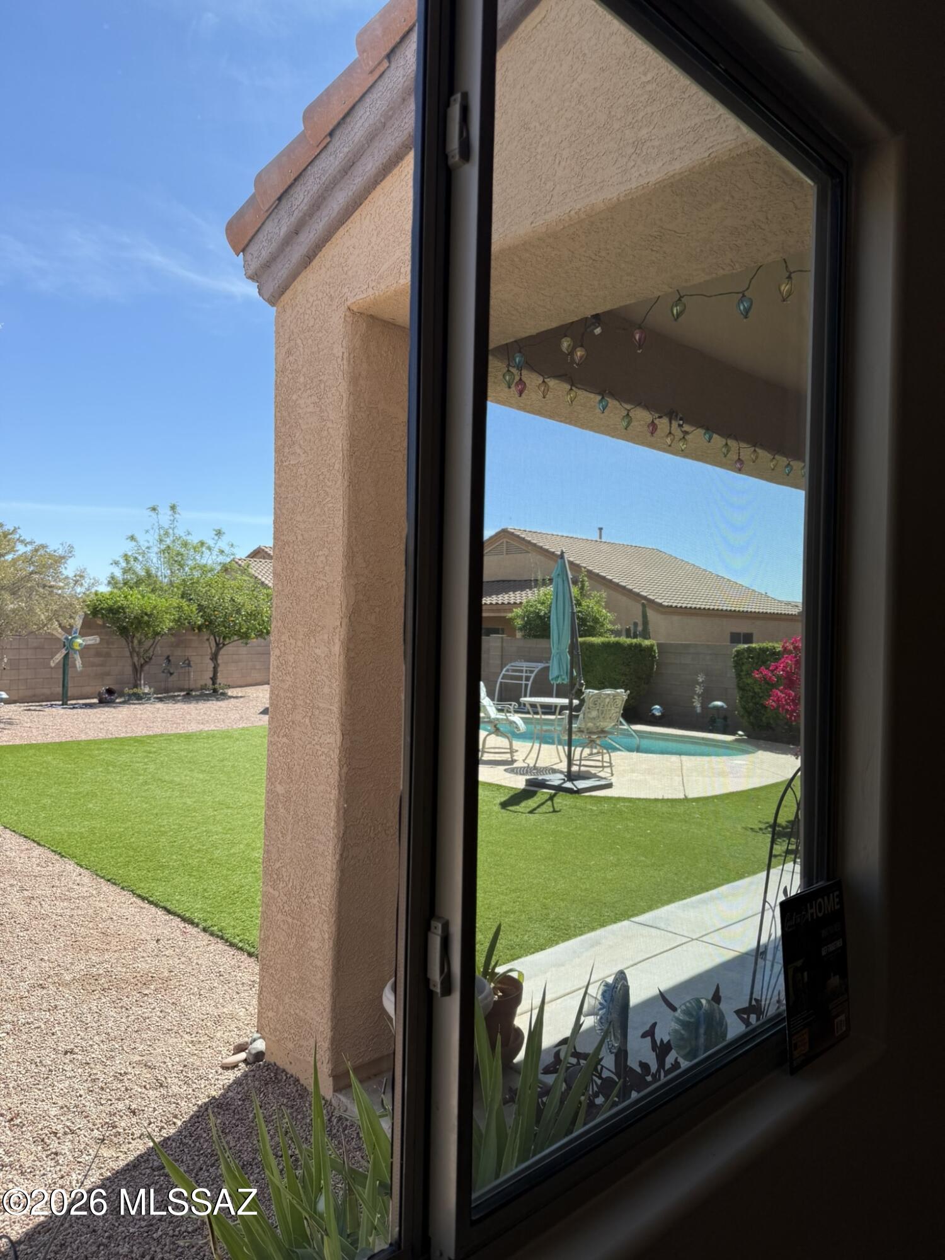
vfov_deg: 71.6
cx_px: 472
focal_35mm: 24
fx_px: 874
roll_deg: -2.1
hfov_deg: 56.8
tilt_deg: +1.5
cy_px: 630
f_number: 1.78
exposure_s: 1/1855
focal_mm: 6.76
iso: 80
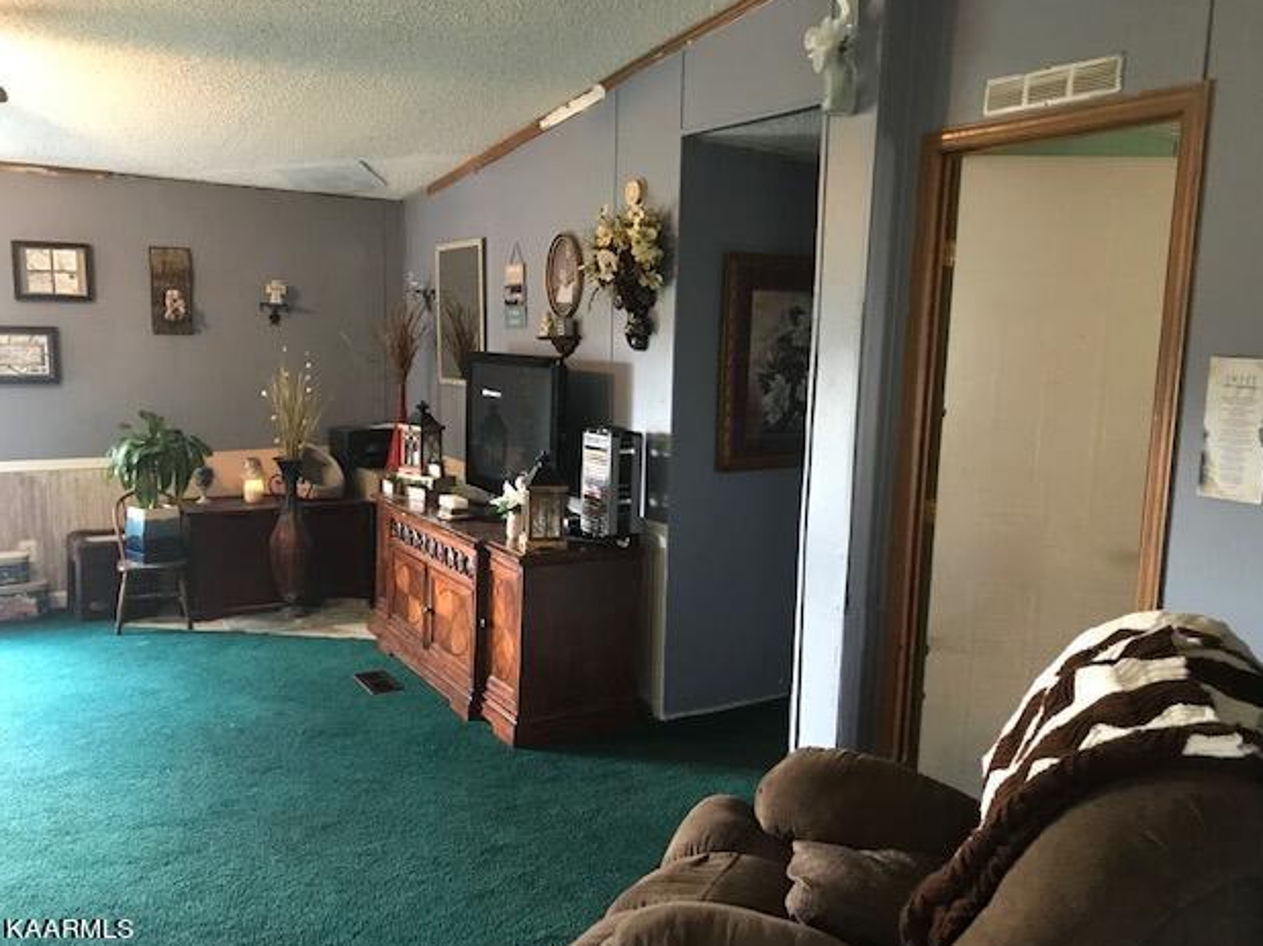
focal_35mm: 29
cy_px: 482
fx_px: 1058
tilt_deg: -6.9
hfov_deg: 61.7
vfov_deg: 48.2
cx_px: 648
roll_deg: -1.0
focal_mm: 3.99
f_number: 1.8
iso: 100
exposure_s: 1/15
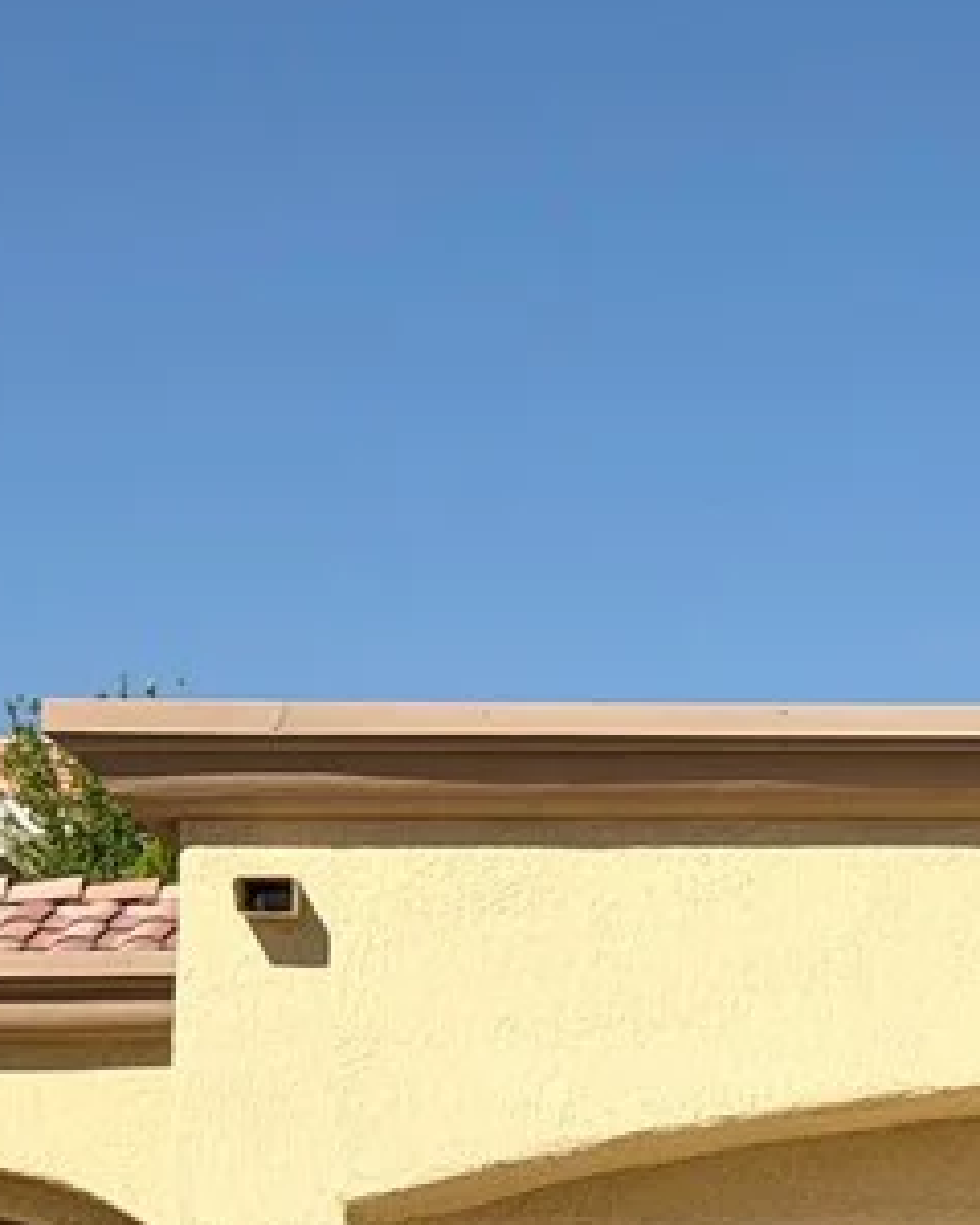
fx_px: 5801
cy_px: 890
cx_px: 1507
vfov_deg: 12.0
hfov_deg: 9.4
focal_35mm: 160
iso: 64
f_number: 1.78
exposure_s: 1/9901
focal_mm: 6.76
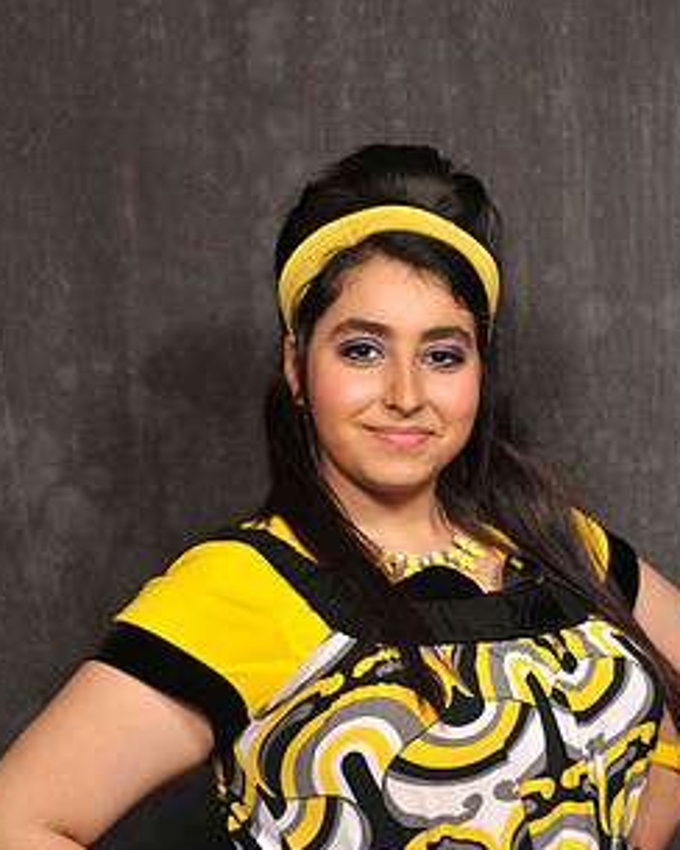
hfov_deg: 14.3
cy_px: 599
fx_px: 2717
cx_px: 378
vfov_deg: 17.7
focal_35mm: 108
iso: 200
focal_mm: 52
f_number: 5.6
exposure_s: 1/125
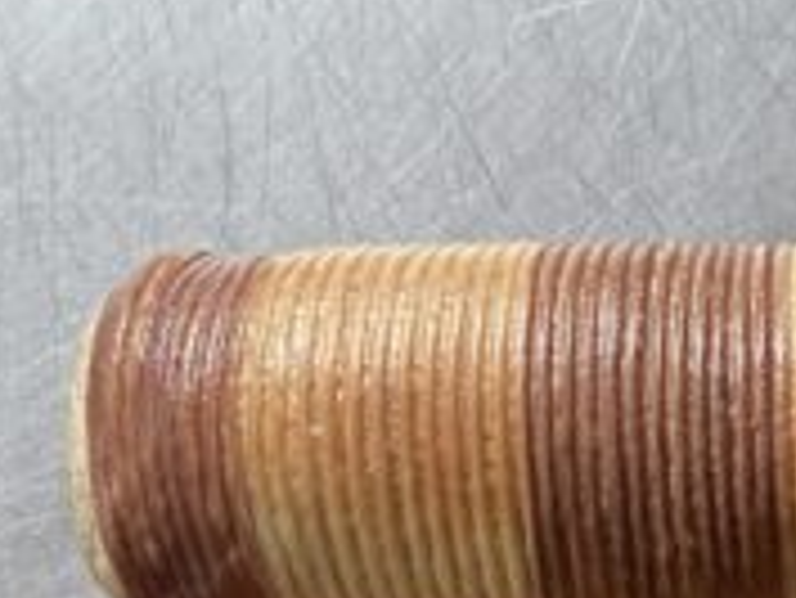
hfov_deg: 19.1
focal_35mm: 98
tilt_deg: -85.3
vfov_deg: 13.9
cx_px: 893
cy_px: 985
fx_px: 2255
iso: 160
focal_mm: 4.25
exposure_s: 1/60
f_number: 1.8
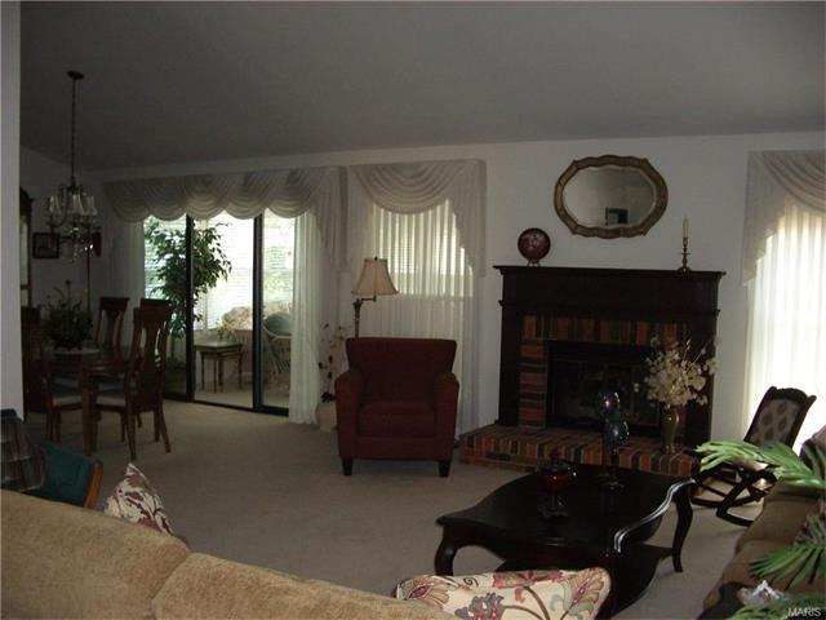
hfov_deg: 52.6
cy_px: 310
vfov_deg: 40.7
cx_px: 413
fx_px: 835
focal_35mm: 35
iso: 200
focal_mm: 5.8
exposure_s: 1/60
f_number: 2.6
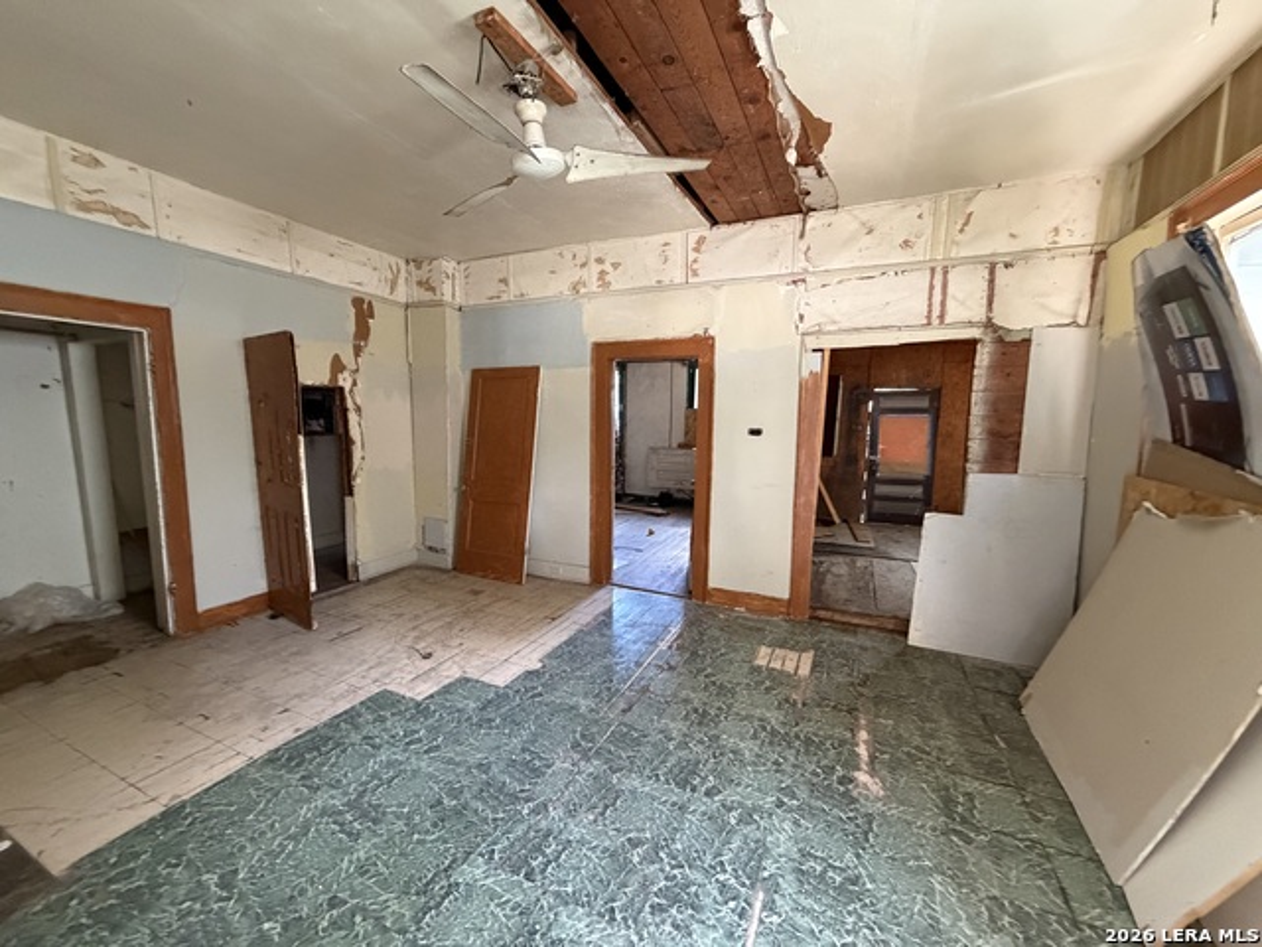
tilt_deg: -7.2
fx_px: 510
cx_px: 631
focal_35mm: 14
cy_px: 474
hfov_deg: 102.1
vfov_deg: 85.7
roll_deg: +0.0
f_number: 2.2
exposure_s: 1/60
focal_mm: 2.22
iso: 640
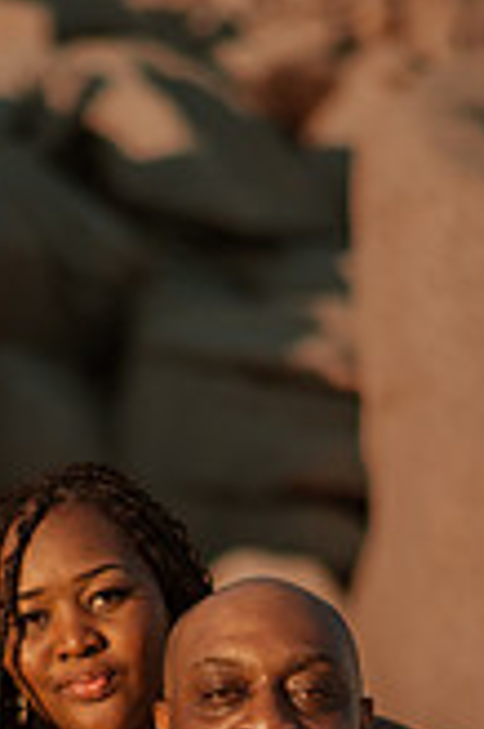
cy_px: 893
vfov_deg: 12.6
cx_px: 107
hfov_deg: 8.6
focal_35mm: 159
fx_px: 3213
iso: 100
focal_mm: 58
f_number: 1.4
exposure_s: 1/5000
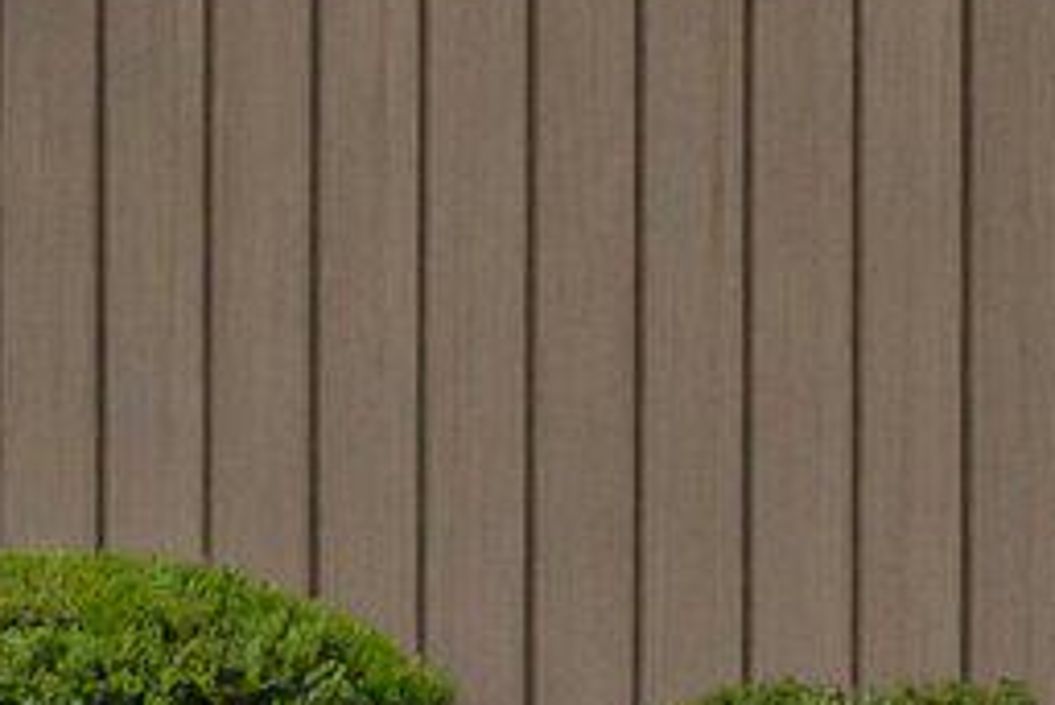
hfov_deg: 9.1
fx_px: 6568
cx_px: 1142
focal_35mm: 224
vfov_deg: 6.0
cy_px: -476
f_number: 10
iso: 1000
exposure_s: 1/1250
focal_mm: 28
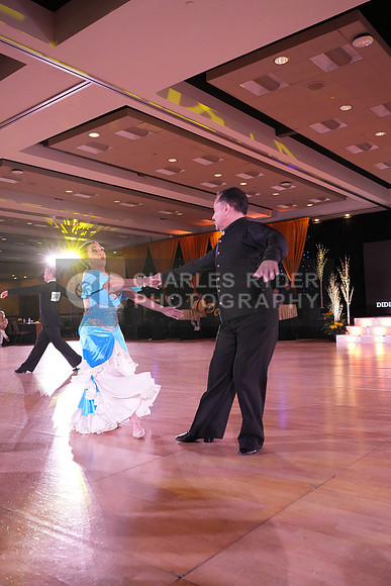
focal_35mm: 29
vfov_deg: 63.6
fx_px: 472
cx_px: 196
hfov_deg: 45.0
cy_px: 293
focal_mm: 29
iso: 6400
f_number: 5
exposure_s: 1/400
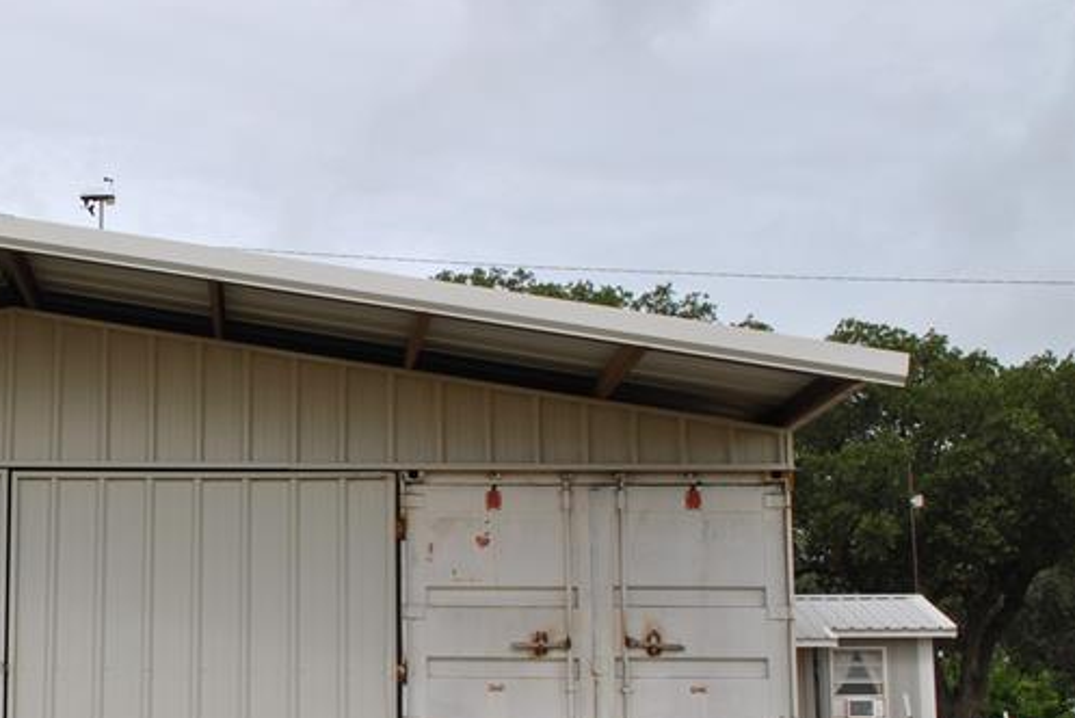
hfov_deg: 28.5
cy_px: 453
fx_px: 2032
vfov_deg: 20.0
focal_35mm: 68
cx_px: 104
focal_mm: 22
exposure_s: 1/320
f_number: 9
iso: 100
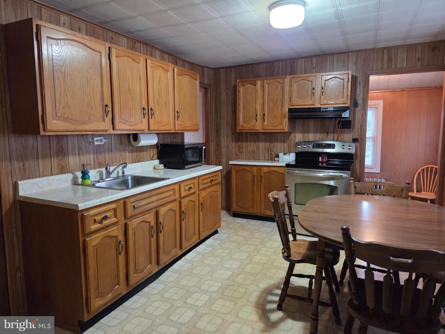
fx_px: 296
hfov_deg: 73.9
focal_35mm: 23
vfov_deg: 58.9
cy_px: 167
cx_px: 222
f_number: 1.8
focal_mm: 5.4
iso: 1250
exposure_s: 1/120
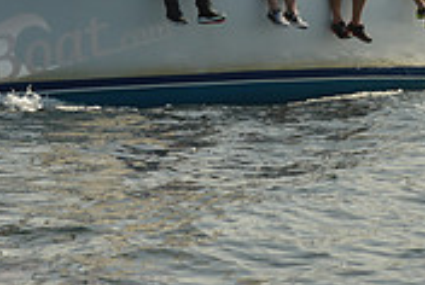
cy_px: -95
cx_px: 299
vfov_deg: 5.5
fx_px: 2921
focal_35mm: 247
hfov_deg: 8.3
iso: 320
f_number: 9
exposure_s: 1/1250
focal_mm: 75
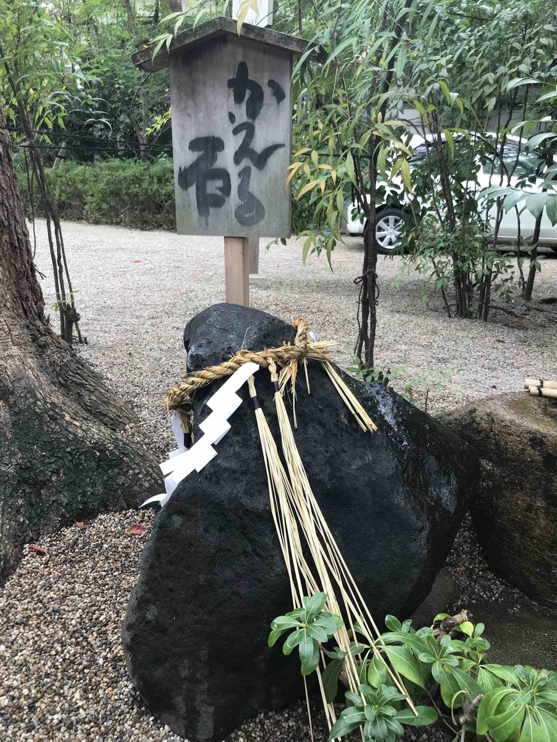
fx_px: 601
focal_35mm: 28
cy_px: 371
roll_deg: -1.5
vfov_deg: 63.4
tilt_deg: -15.0
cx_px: 278
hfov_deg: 49.7
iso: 25
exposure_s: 1/60
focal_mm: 3.99
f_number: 1.8
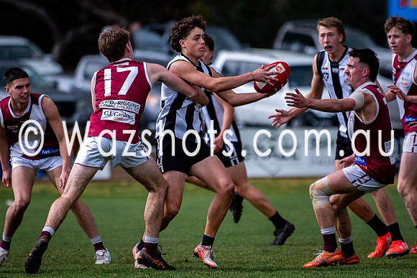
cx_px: 215
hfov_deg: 4.1
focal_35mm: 505
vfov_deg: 2.7
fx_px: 5853
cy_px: 154
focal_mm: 200
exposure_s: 1/2000
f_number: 2.8
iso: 160
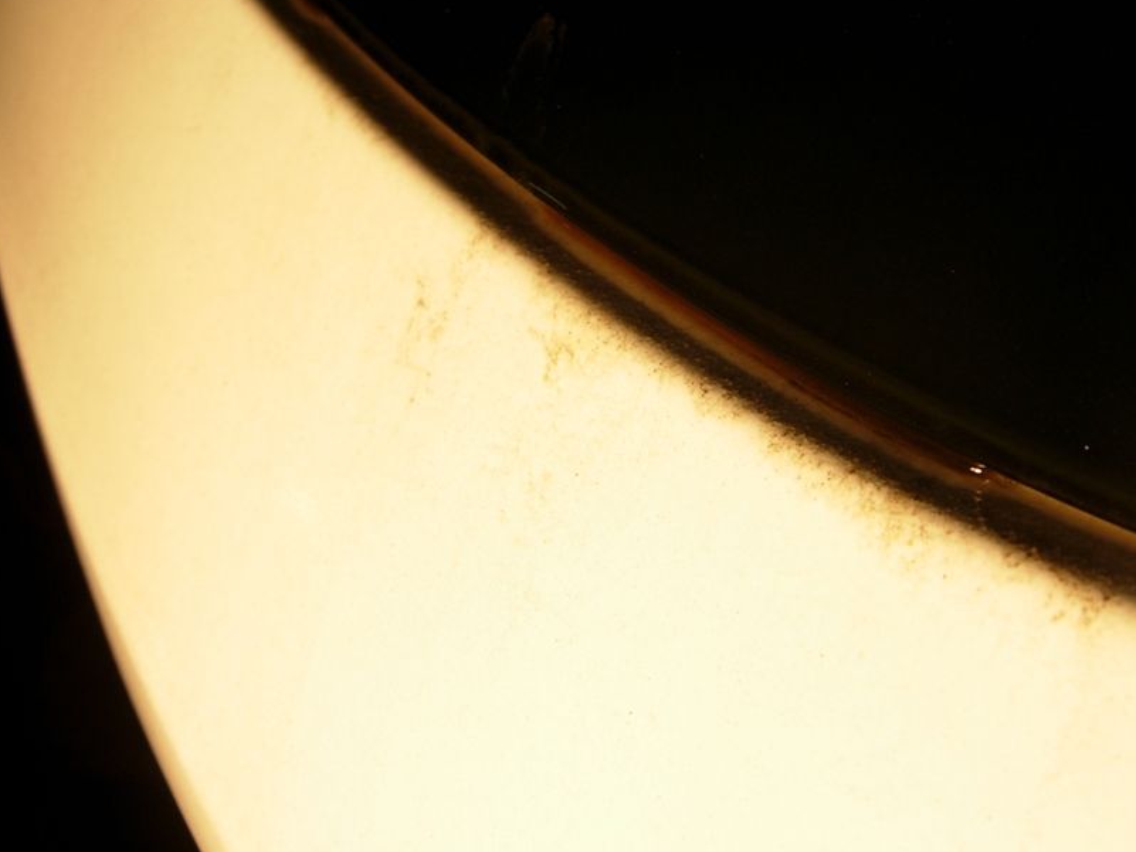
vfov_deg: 31.5
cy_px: 410
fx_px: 1510
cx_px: 648
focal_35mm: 46
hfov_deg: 41.1
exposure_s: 1/111
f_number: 3.4
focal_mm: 7.5
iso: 50
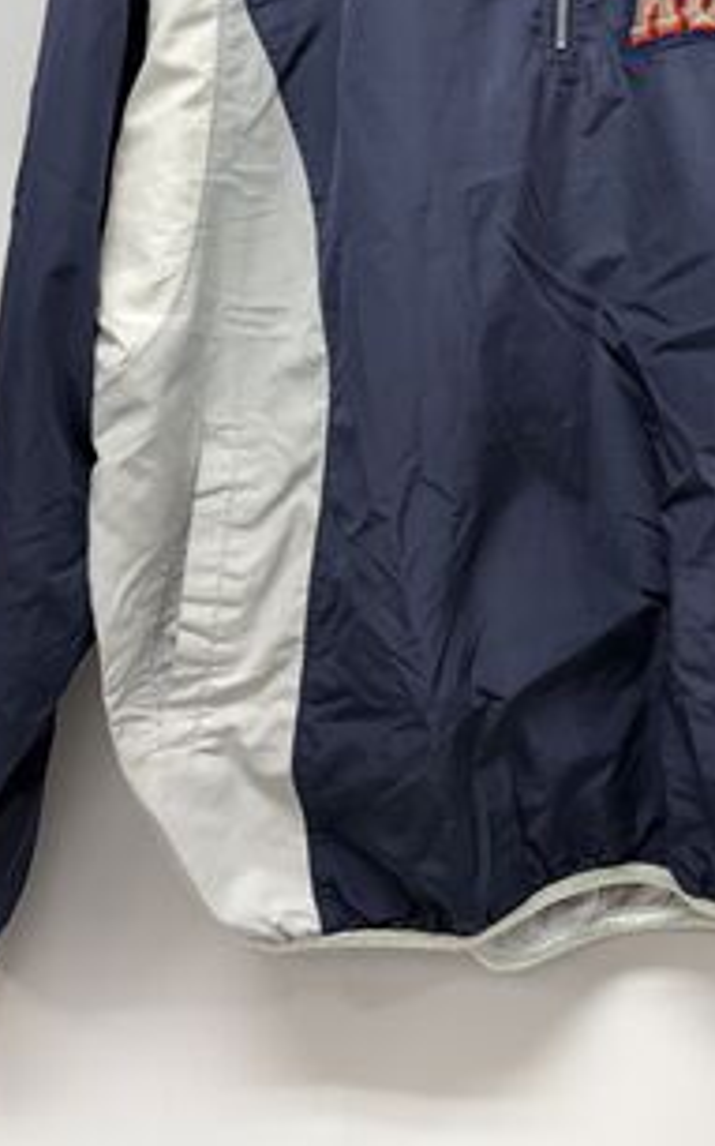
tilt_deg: -3.3
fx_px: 1404
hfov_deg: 27.9
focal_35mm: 45
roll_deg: +0.2
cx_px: 590
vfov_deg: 42.7
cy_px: 255
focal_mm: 5.96
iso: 100
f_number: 1.6
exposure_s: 1/100
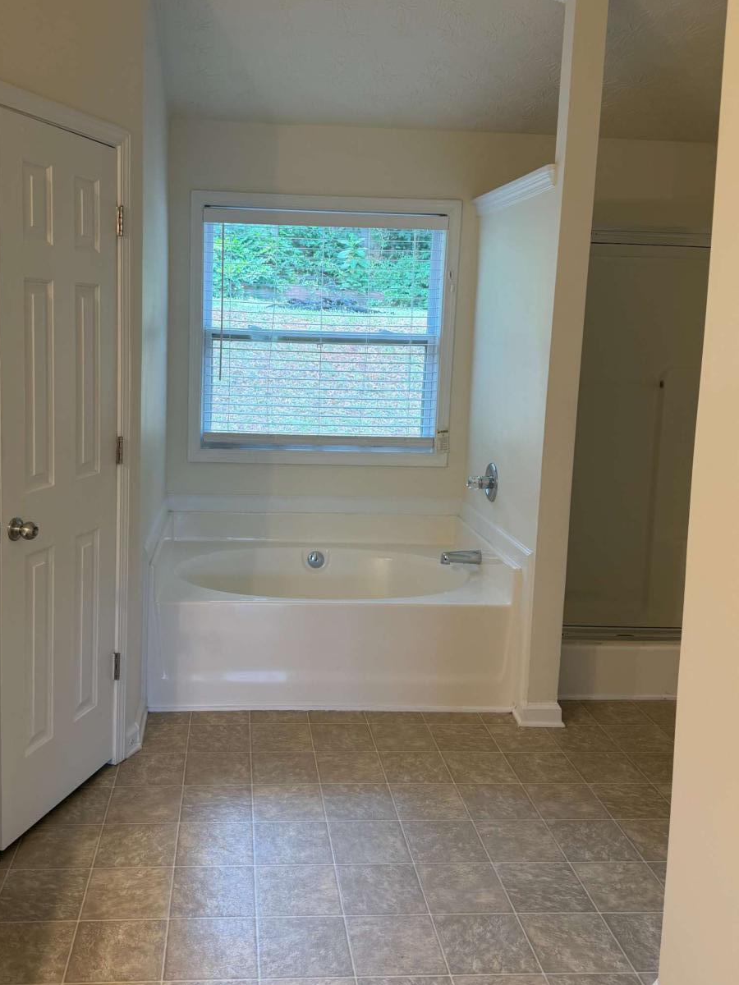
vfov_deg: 56.6
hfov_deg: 44.0
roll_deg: -2.8
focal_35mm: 32
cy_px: 430
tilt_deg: -6.8
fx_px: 911
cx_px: 299
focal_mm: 6.76
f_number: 1.78
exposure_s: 1/120
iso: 100
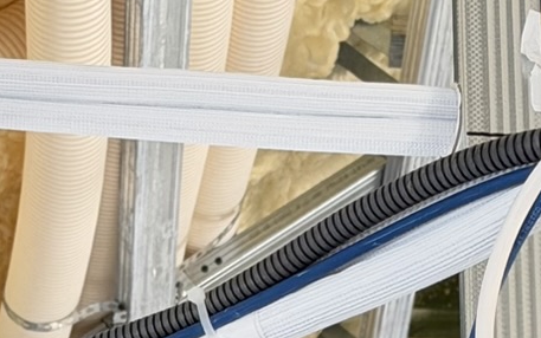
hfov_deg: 9.2
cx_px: 317
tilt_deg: +29.6
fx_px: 3363
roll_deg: -3.8
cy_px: 511
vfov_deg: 5.7
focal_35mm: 228
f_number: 1.78
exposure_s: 1/60
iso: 200
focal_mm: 6.76
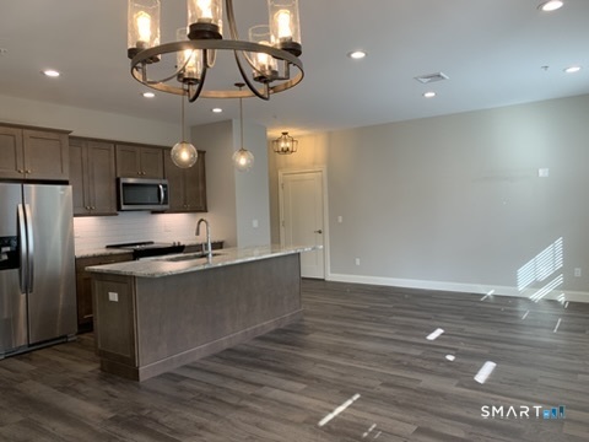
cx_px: 294
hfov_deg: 67.3
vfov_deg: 53.1
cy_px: 221
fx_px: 442
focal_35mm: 26
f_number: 1.8
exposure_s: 1/60
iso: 50
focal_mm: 4.25
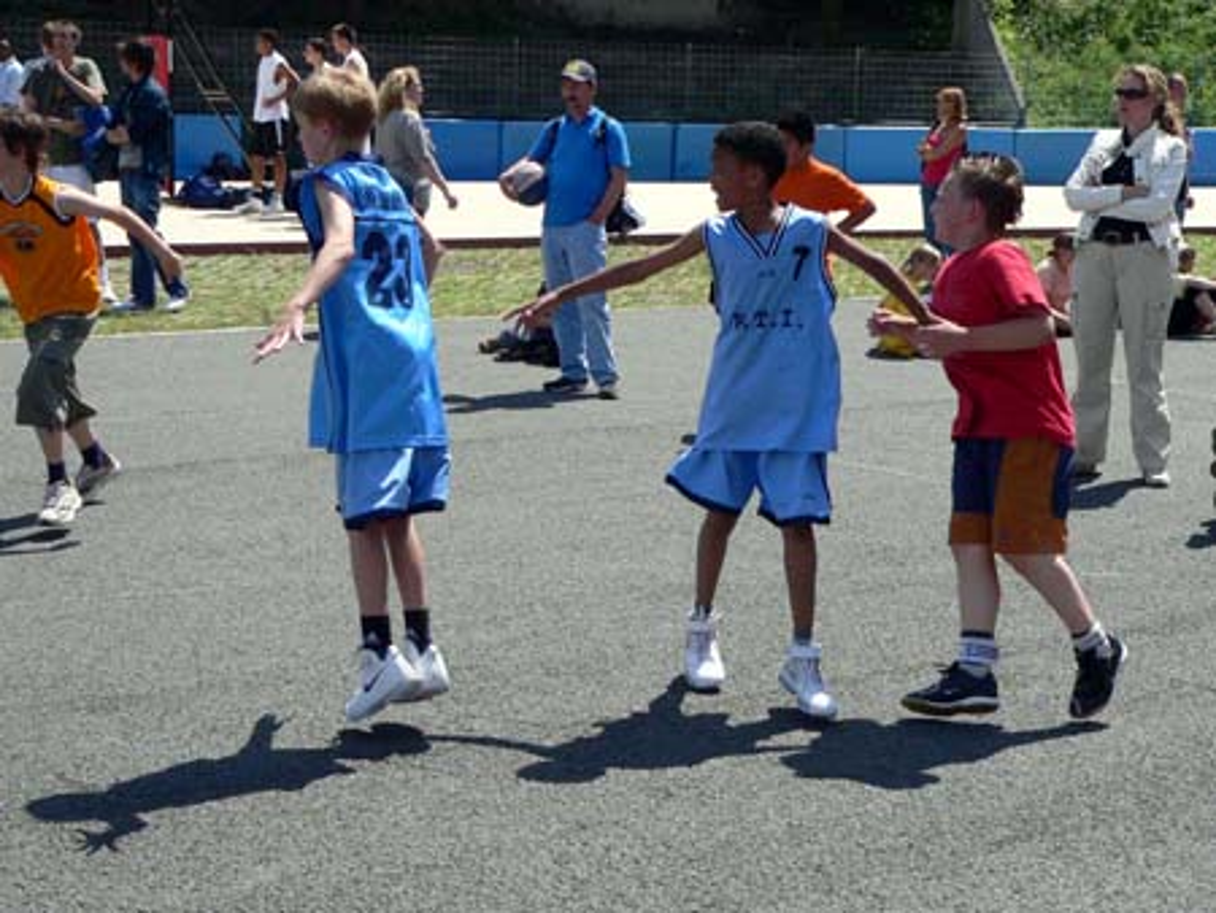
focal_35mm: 66
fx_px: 2320
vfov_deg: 22.3
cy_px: 456
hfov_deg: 29.4
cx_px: 608
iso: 80
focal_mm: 11
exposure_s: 1/640
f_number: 3.7
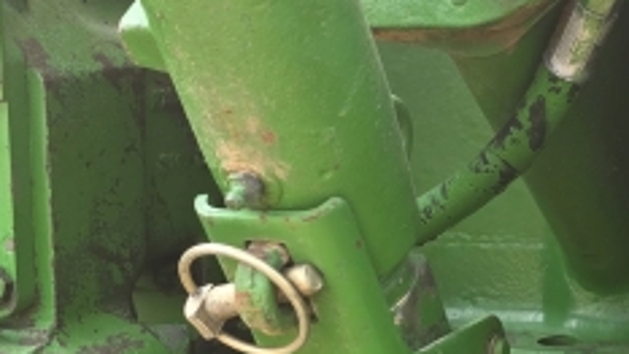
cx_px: 454
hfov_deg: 19.4
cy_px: 292
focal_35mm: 110
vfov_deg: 11.0
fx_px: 1834
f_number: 1.7
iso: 64
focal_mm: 6.3
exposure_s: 1/359
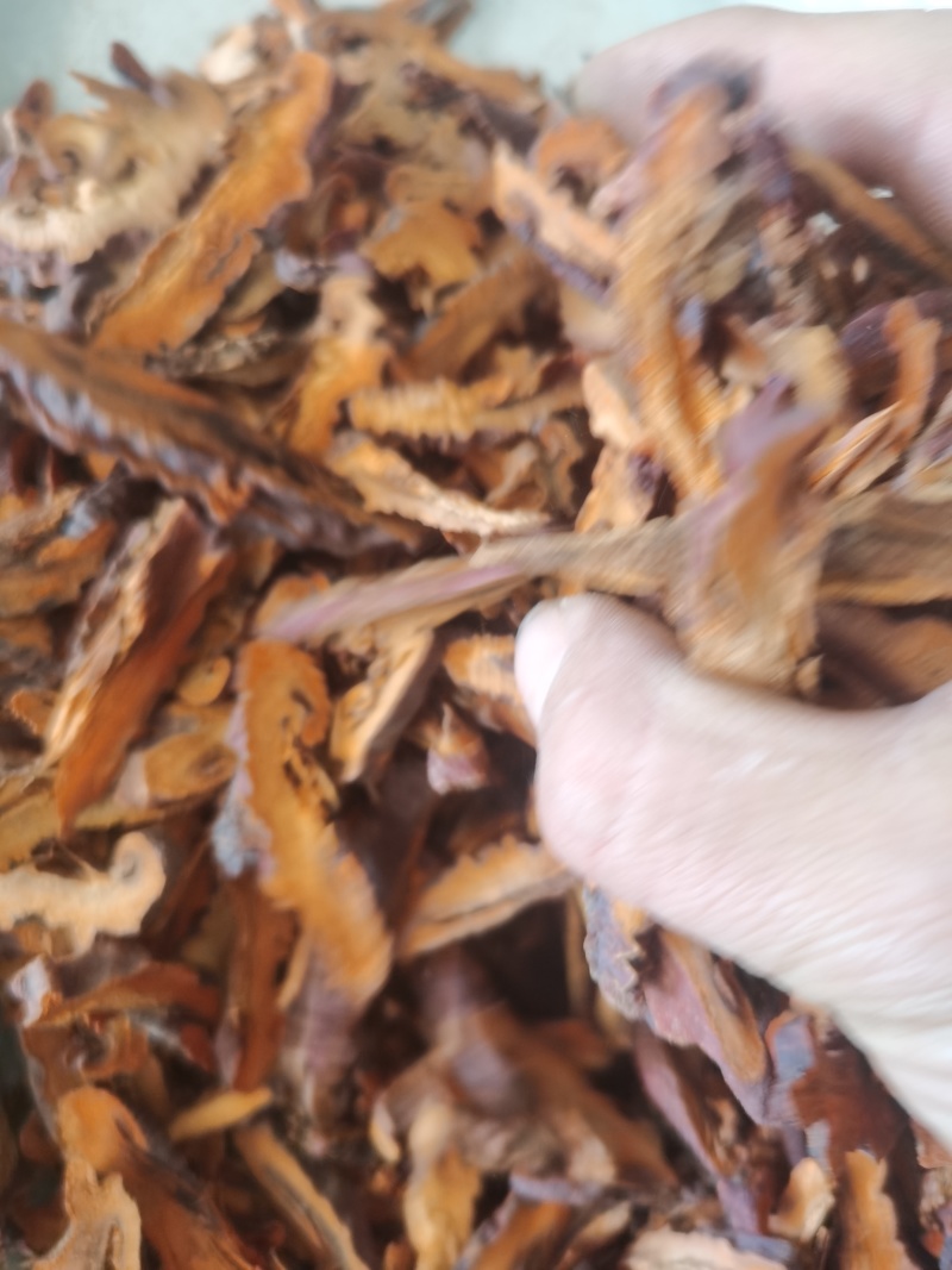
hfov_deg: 51.3
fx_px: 990
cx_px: 476
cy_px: 635
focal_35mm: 27
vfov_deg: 65.3
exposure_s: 1/45
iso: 160
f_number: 1.8
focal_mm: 5.58
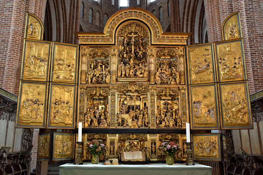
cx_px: 132
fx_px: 241
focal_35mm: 33
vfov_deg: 40.0
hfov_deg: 57.2
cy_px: 88
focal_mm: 22
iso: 1600
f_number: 3.5
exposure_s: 1/60
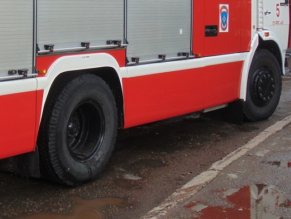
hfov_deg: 26.6
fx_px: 597
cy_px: -1
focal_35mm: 71
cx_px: 39
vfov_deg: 20.1
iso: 80
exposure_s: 1/100
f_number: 3.2
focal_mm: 6.3
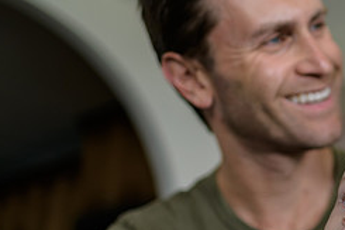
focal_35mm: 83
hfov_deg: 23.0
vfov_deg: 16.2
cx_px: 379
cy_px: 217
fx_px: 795
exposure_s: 1/125
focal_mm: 35
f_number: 2
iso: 200
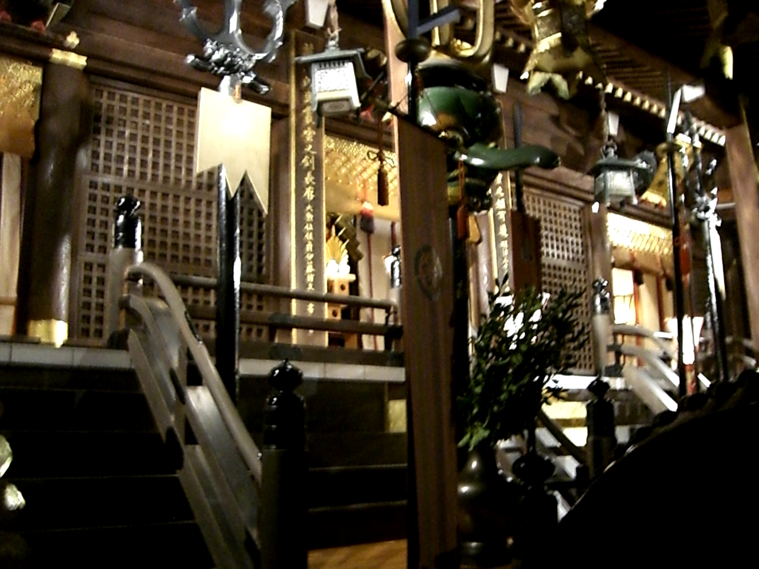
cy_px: 284
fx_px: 833
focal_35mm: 38
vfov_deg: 37.7
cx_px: 380
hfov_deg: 49.0
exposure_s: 1/8
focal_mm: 6.2
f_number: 2.7
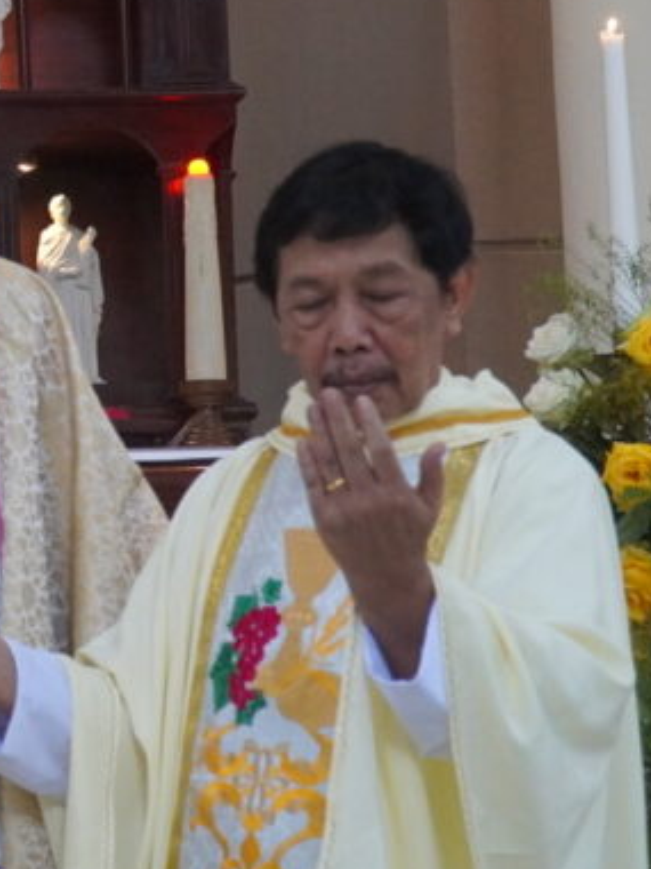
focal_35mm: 109
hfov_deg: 12.9
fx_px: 2733
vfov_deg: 18.0
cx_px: -322
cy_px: 254
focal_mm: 28
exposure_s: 1/160
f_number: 4
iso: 4000
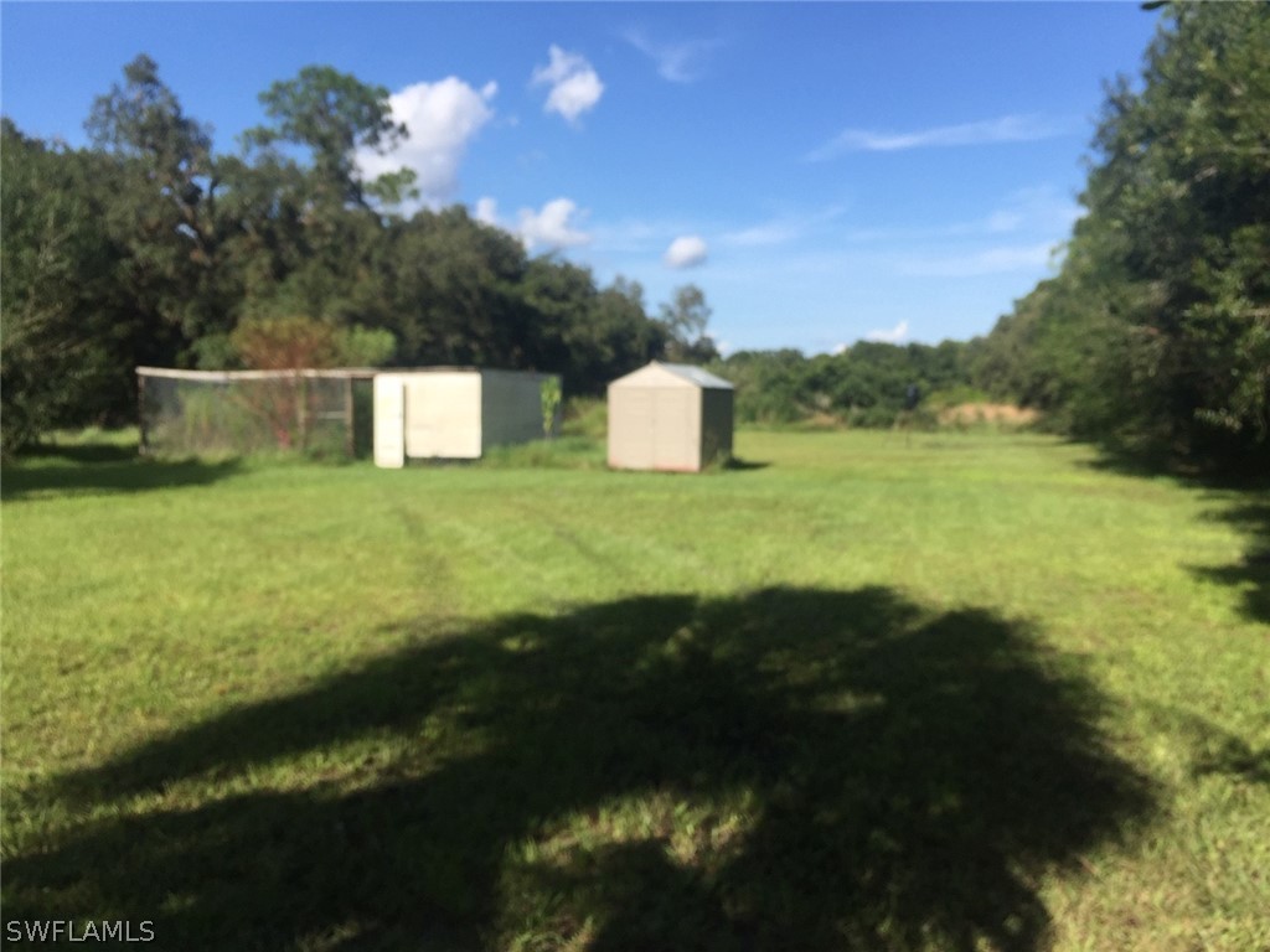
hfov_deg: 61.7
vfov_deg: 48.2
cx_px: 635
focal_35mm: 29
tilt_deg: -2.5
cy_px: 476
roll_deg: -2.1
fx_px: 1064
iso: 32
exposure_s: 1/1980
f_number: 2.2
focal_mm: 4.15
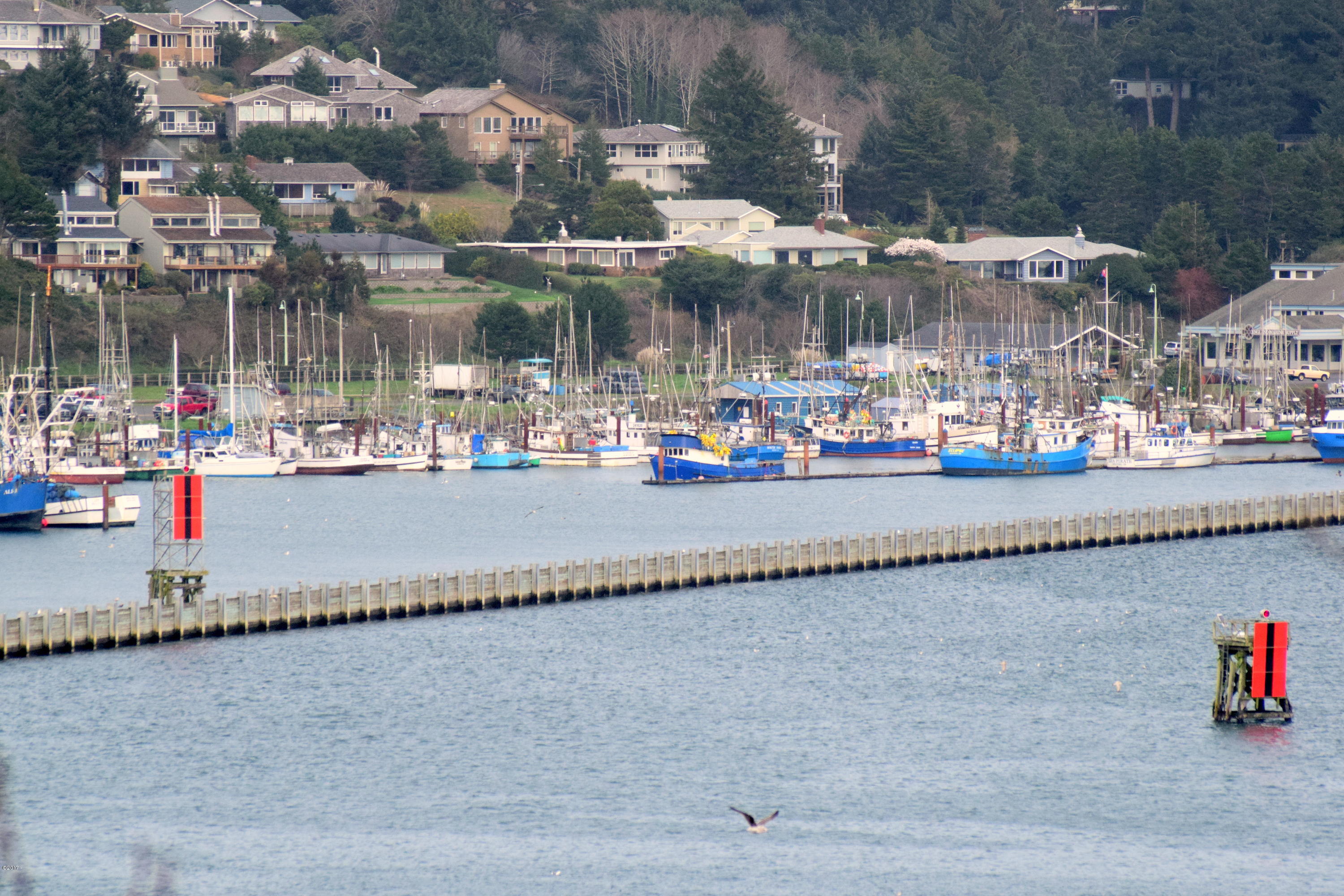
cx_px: 672
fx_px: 13439
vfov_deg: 3.8
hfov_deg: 5.7
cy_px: 448
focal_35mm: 360
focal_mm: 240
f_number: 11
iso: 800
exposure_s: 1/500
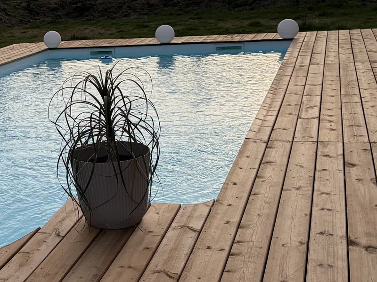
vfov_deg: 22.5
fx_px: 708
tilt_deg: -9.6
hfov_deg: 28.6
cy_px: 89
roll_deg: +4.6
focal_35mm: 65
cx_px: 34
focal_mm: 5.96
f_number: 1.6
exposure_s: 1/1239
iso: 64
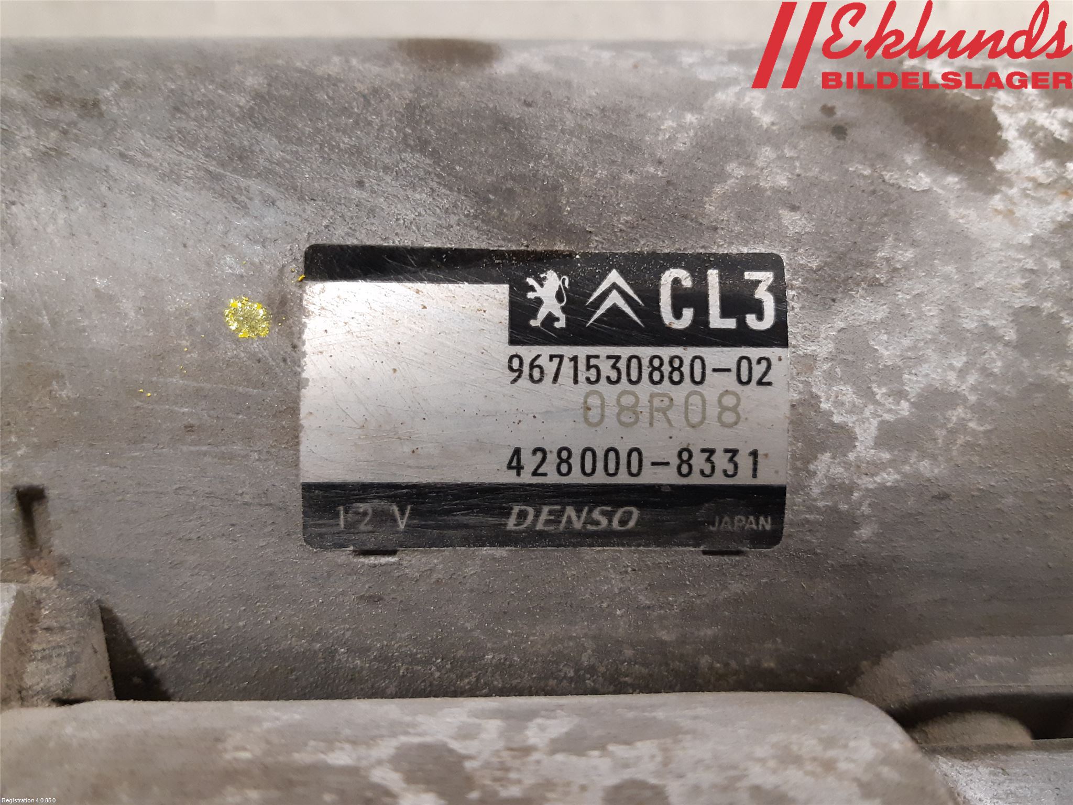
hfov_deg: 67.3
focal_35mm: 26
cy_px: 402
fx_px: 806
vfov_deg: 53.1
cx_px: 536
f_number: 1.7
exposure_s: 1/50
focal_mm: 3.93
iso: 250
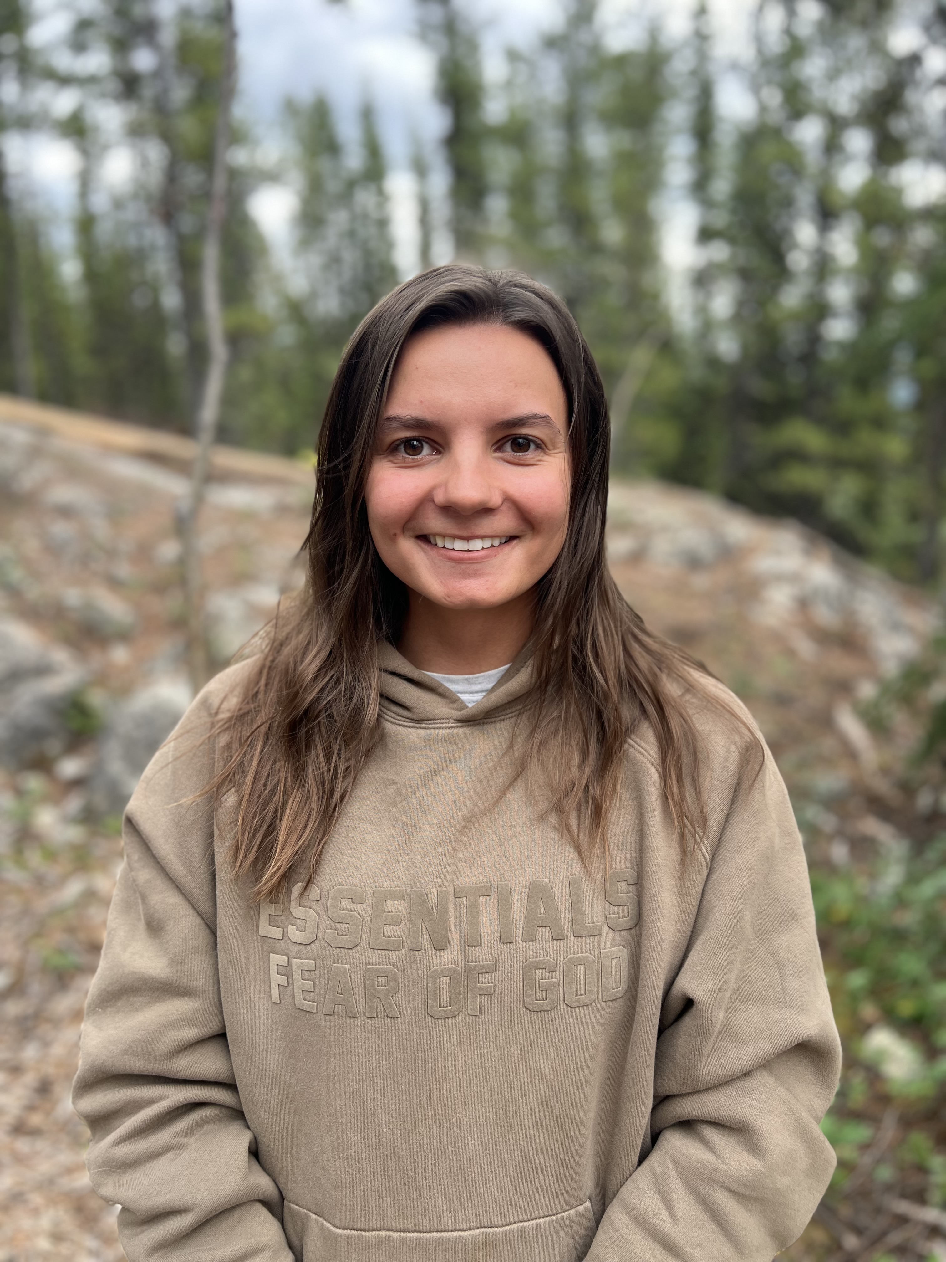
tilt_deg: -12.5
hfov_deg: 53.1
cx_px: 473
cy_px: 631
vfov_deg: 67.3
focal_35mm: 26
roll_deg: -0.2
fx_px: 947
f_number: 1.5
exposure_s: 1/203
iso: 40
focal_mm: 5.7
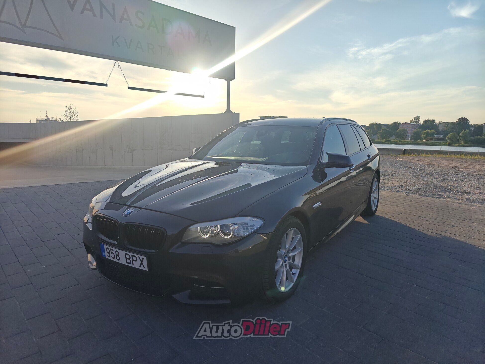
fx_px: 322
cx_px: 242
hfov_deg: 73.9
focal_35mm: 23
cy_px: 182
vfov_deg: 58.9
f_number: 4
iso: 64
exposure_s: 1/5646
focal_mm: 6.06
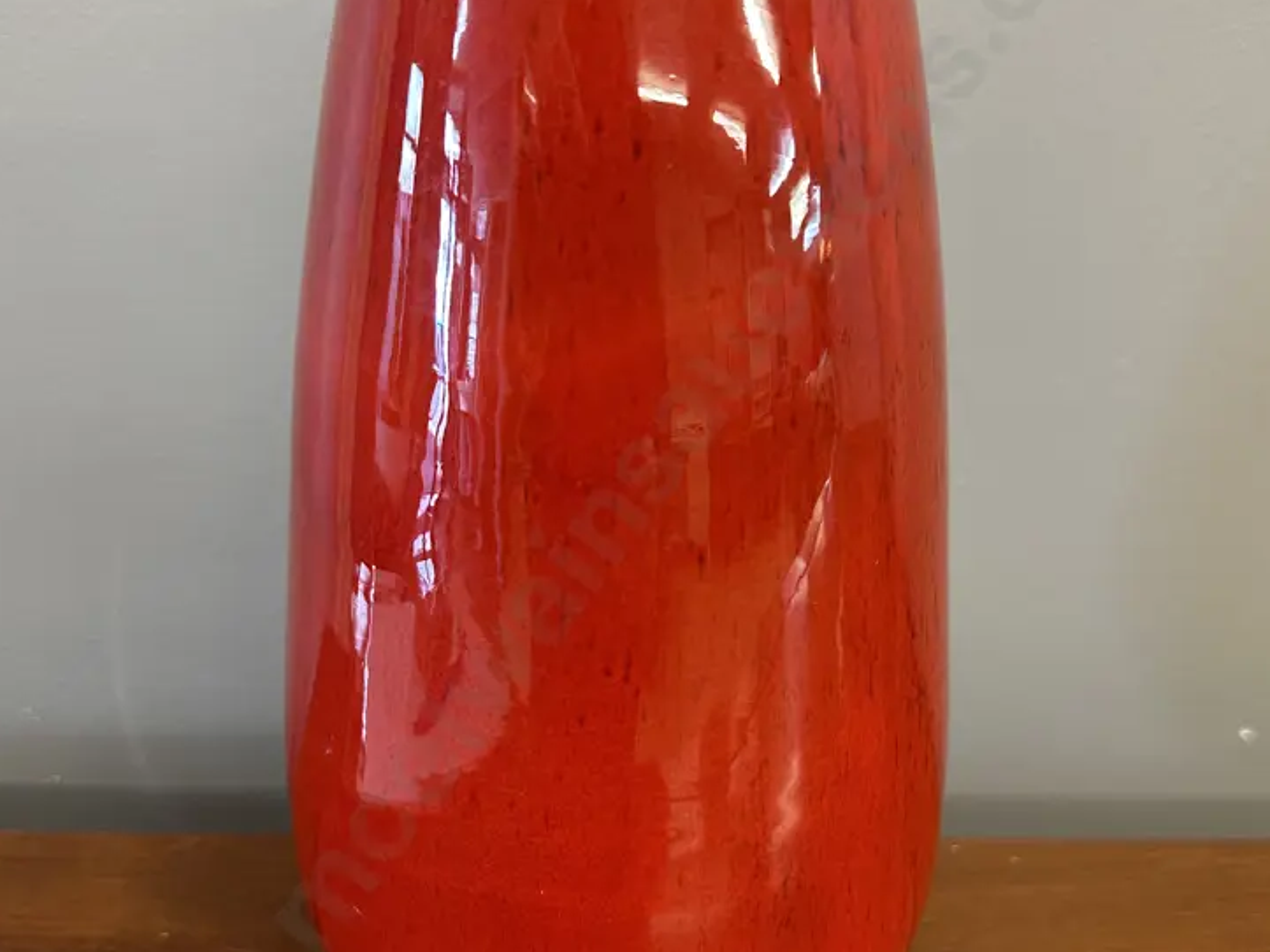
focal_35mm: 34
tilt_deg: -20.4
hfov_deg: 54.0
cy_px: 488
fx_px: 1247
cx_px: 634
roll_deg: -0.4
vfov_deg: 41.8
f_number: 1.78
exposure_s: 1/50
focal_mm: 6.86
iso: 200
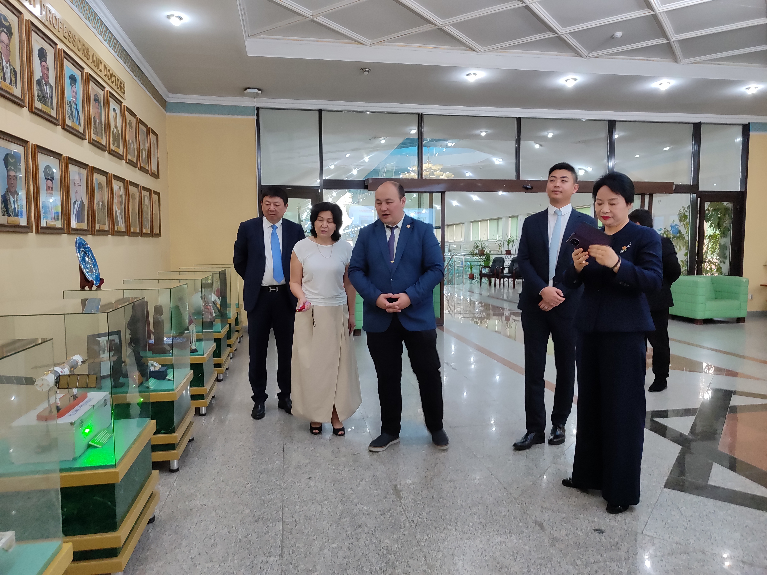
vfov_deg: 54.9
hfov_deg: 69.4
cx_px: 384
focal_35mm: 25
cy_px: 288
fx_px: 554
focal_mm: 5.95
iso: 279
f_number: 1.89
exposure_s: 1/25
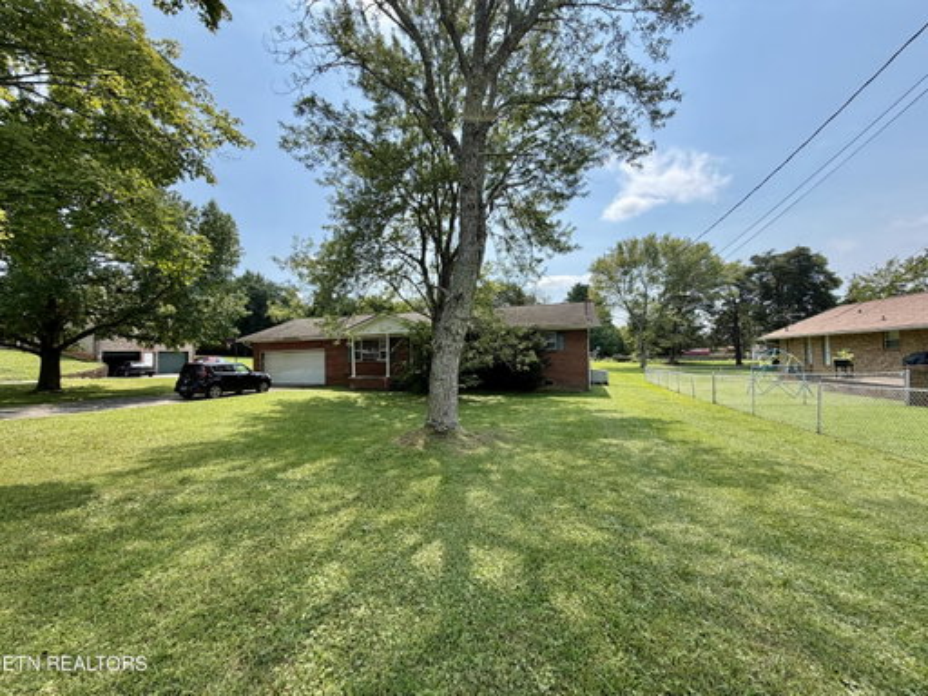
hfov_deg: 102.1
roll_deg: +1.4
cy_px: 348
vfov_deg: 85.7
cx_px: 464
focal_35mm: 14
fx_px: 375
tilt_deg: +2.1
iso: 25
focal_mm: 2.22
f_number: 2.2
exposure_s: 1/789
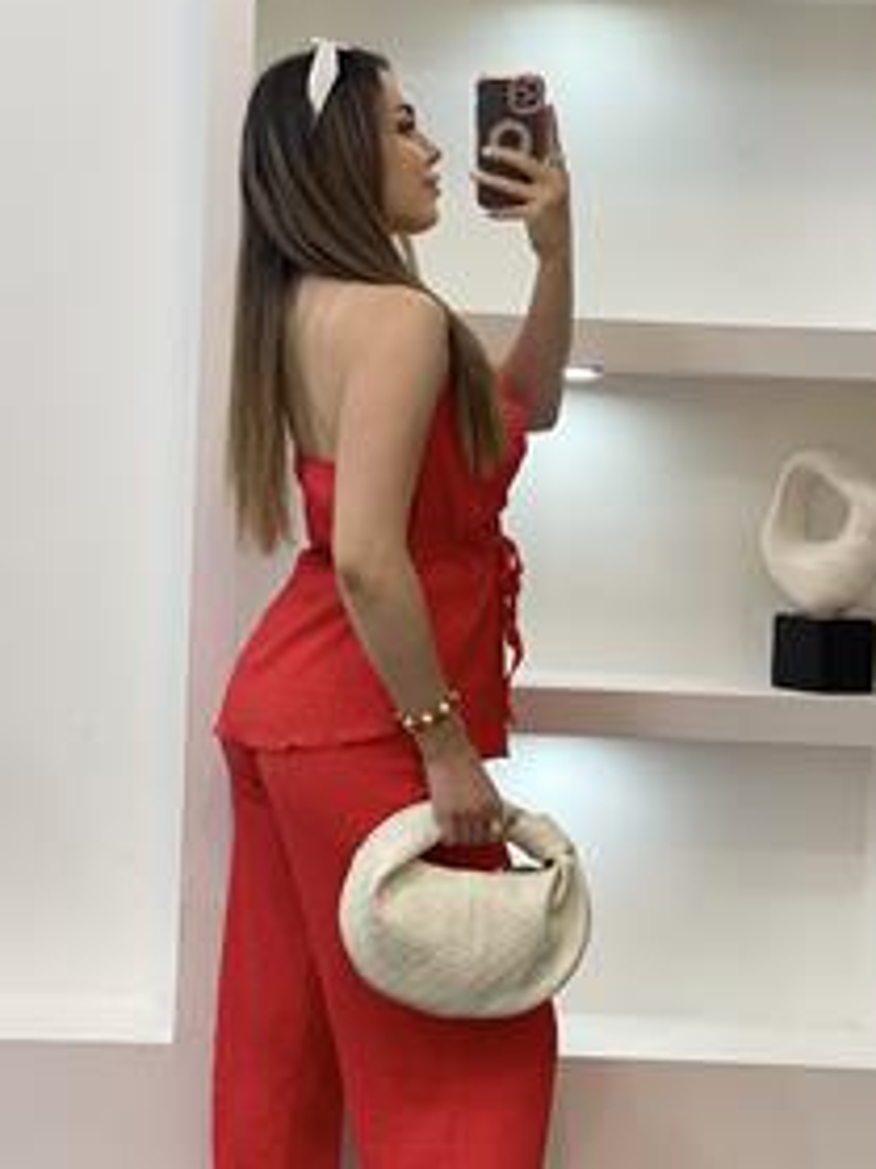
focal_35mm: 77
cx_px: 448
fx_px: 2600
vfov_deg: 25.2
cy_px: 769
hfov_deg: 19.1
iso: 80
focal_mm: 6
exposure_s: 1/100
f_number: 2
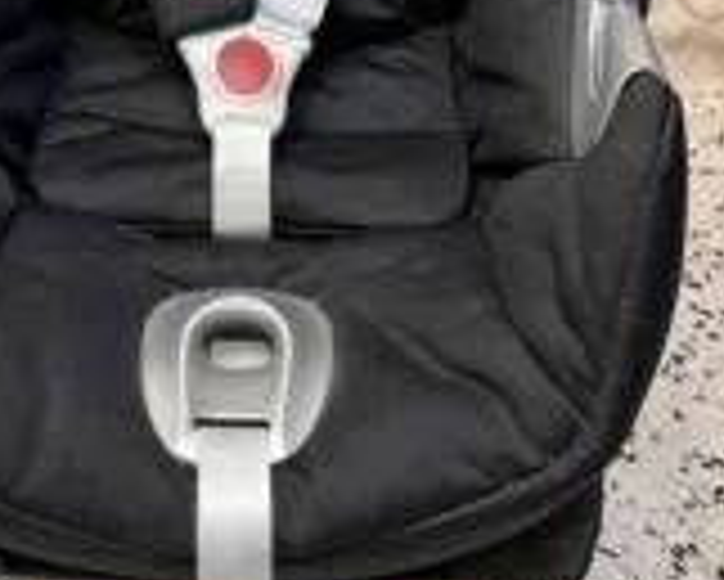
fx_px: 1351
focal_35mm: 63
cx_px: 288
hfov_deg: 29.9
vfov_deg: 22.4
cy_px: -108
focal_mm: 5.7
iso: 320
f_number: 1.5
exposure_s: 1/50
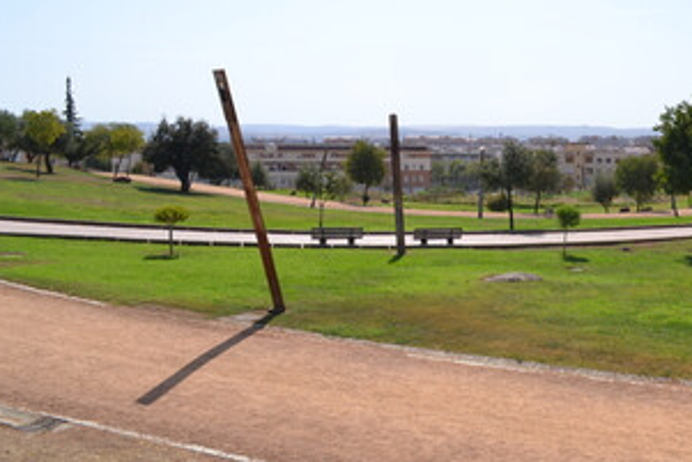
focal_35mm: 42
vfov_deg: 31.7
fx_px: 808
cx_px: 510
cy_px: 163
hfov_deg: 45.0
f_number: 9
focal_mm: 18
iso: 100
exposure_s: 1/320
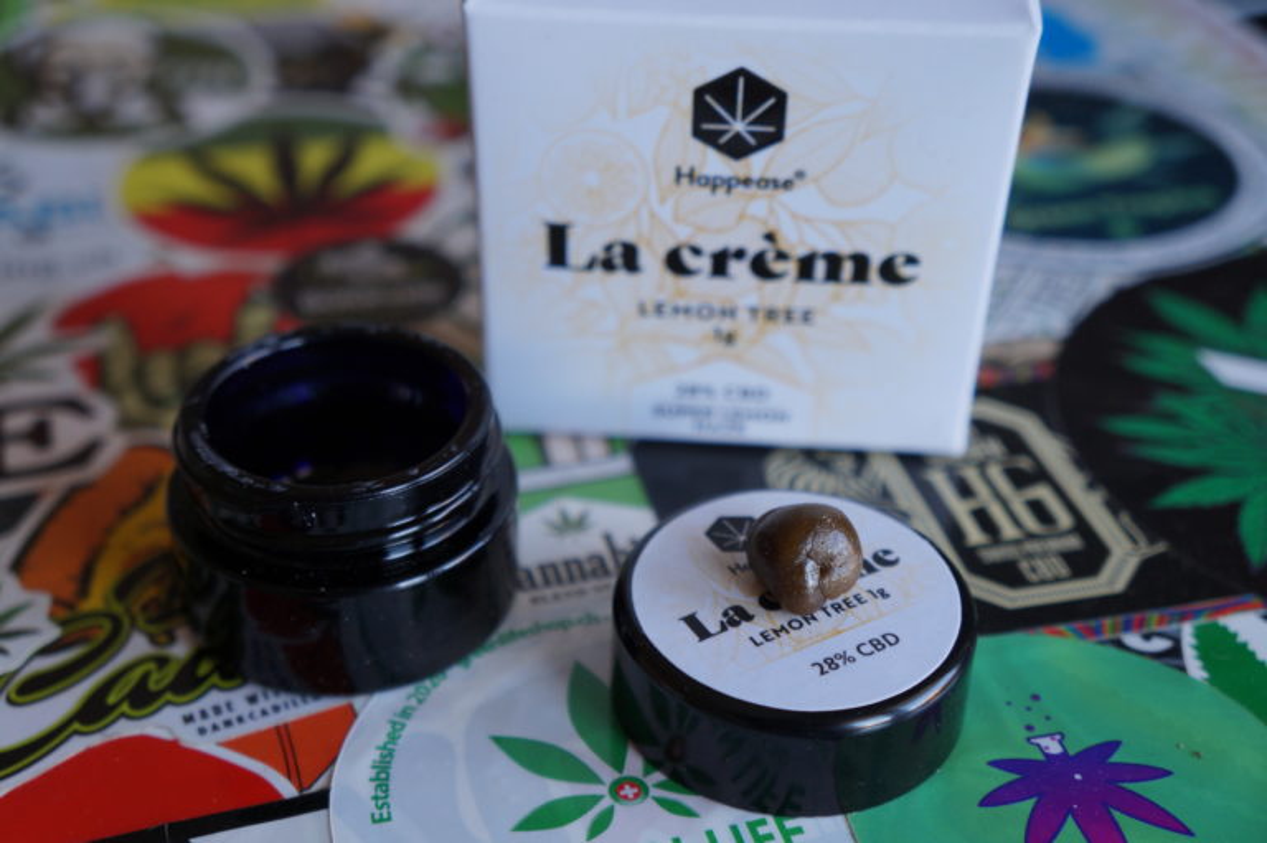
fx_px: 1688
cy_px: 422
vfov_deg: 28.0
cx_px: 634
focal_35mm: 48
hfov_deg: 41.1
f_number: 4
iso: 320
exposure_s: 1/160
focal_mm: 32
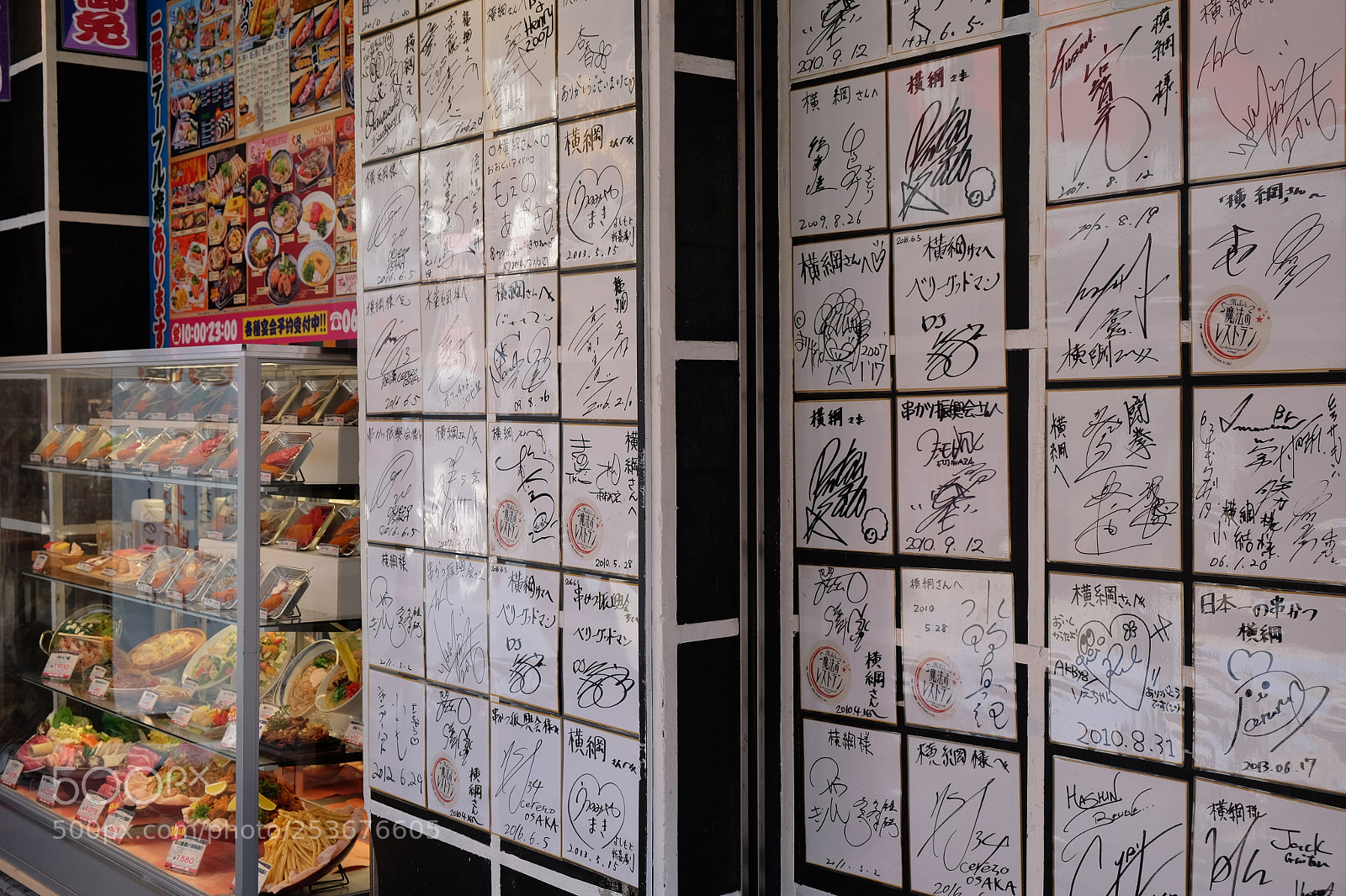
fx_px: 1607
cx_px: 673
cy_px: 448
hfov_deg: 45.4
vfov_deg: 31.2
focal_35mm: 43
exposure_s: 1/105
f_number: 4.5
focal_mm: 28.9
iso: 200
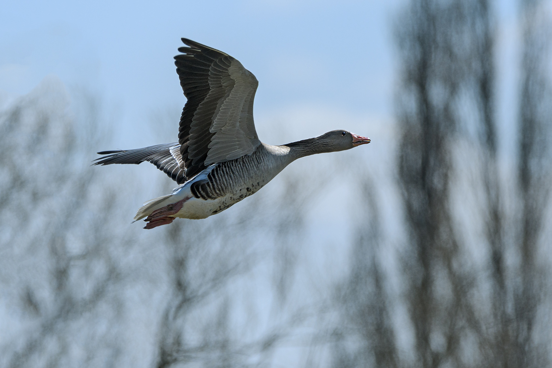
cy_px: 184
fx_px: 10579
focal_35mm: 690
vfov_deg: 2.0
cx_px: 276
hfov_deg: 3.0
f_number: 7.1
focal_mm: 460
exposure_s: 1/3200
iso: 400
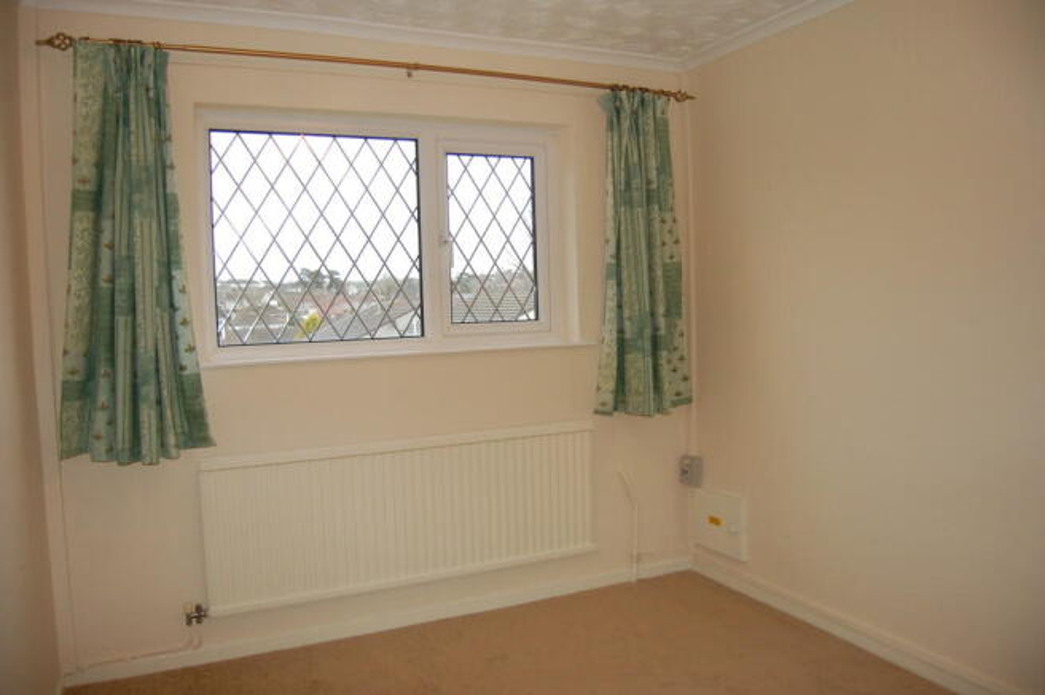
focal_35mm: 27
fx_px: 783
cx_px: 522
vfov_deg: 47.8
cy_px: 348
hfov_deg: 67.4
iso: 400
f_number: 3.5
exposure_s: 1/60
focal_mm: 18
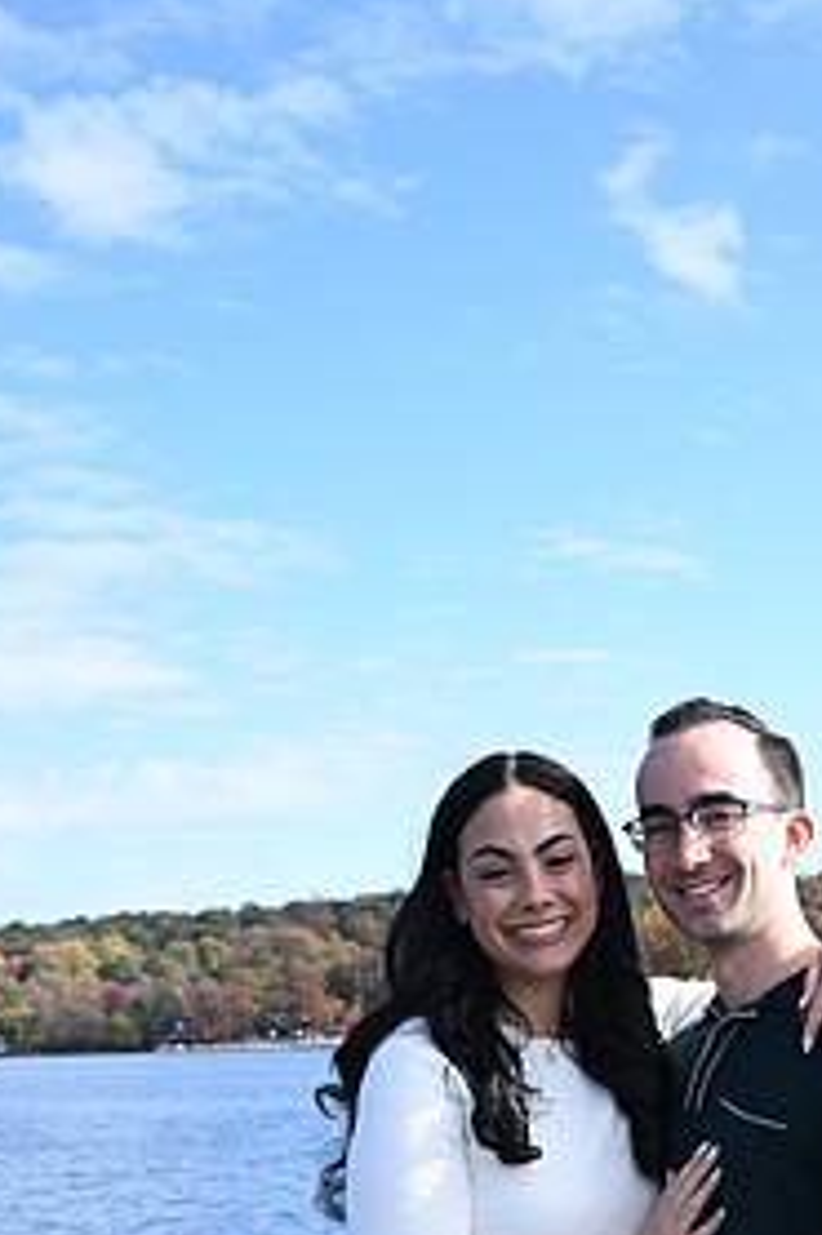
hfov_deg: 18.8
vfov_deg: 26.5
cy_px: 1239
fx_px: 2470
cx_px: 615
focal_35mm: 72
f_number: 7.1
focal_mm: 34.5
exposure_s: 1/160
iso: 100
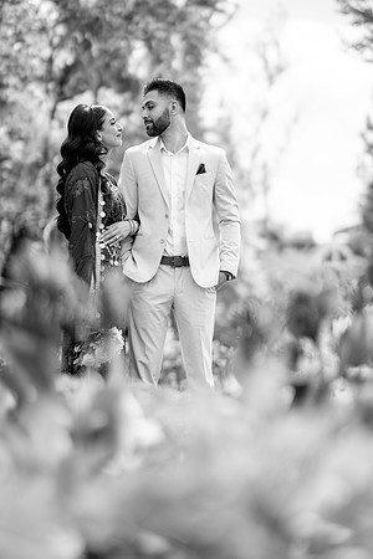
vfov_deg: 23.9
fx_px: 1321
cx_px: 186
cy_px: 280
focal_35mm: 85
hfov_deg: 16.1
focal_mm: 85
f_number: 1.4
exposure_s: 1/2500
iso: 100
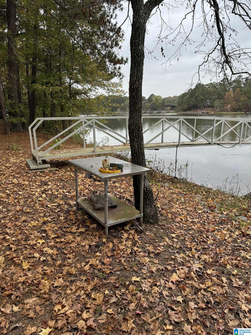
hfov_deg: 56.8
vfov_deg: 71.6
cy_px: 168
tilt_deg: -13.9
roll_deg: +1.2
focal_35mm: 24
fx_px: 232
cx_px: 126
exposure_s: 1/183
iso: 64
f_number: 1.78
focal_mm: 6.76
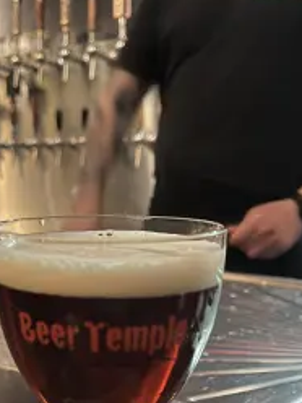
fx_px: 489
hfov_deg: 33.9
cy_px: 306
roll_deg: +0.6
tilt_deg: -15.2
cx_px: 93
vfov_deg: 43.3
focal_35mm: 42
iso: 1000
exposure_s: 1/20
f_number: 1.6
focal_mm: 5.1
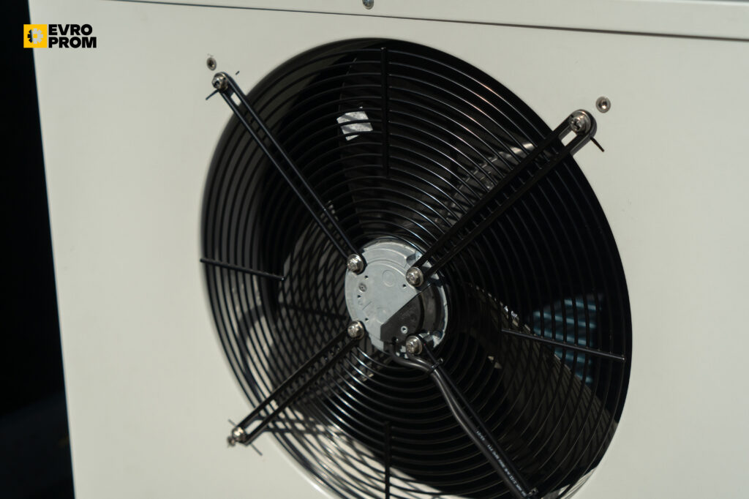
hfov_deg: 39.6
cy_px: 250
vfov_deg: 27.0
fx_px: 1040
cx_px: 374
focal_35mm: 50
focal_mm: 50
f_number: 5
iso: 250
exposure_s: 1/2500
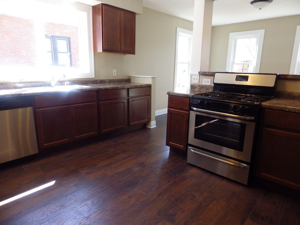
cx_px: 150
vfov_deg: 61.1
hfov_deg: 76.4
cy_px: 112
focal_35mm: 22
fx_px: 191
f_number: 3.1
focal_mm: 4
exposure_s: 1/45
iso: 125
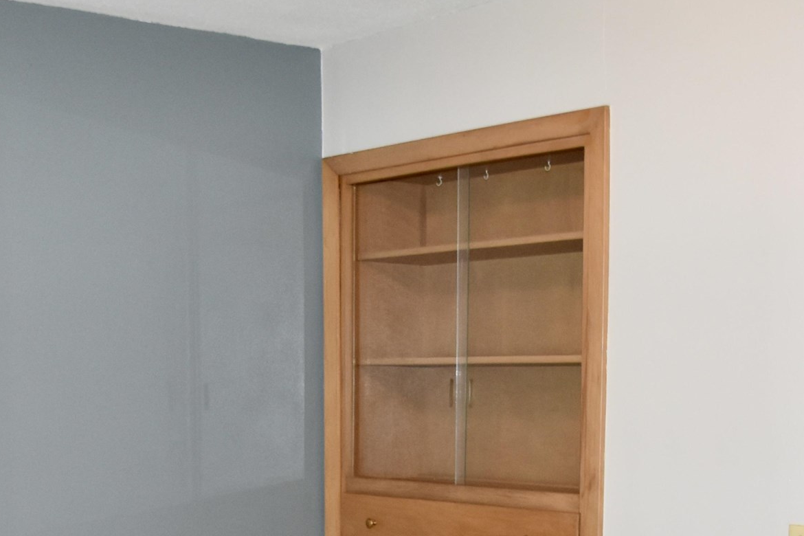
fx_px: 1407
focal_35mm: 63
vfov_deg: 20.3
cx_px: 325
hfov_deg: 31.8
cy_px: 624
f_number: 4
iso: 800
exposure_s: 1/60
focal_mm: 16
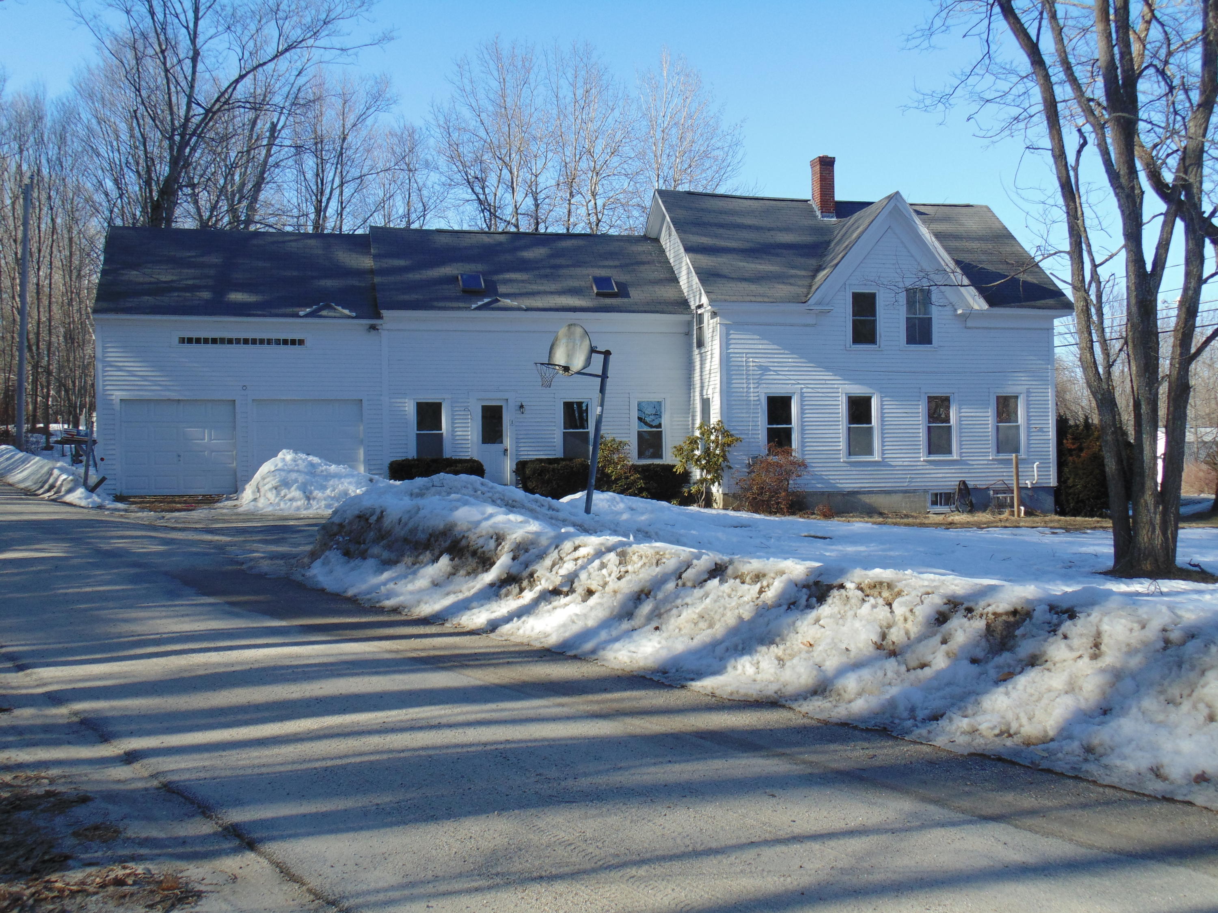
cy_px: 456
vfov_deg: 41.8
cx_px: 609
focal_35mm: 34
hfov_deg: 54.0
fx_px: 1196
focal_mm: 6.2
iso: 80
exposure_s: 1/500
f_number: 3.4
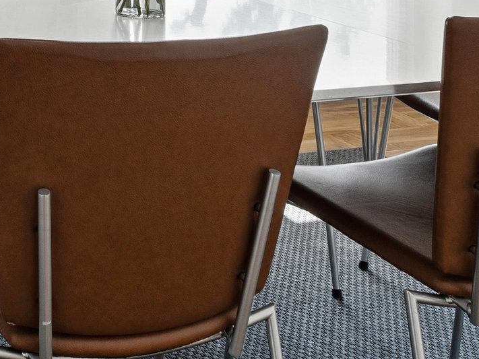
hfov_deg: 25.4
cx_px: -67
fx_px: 969
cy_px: -121
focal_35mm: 70
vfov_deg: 19.2
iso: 200
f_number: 8
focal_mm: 11.5
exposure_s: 1/60
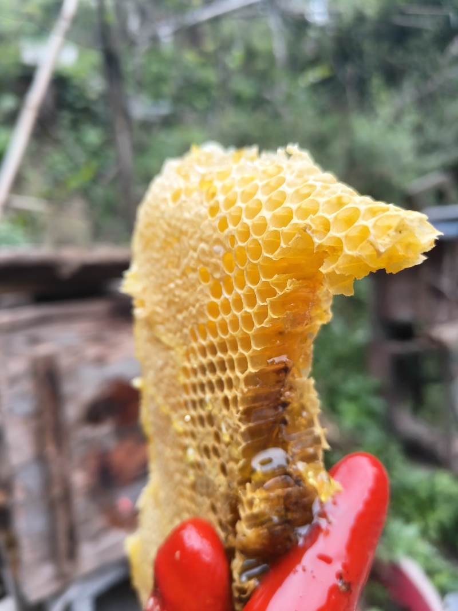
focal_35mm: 24
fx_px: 423
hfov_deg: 56.8
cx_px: 229
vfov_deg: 71.6
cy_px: 306
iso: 64
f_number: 1.8
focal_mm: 5.59
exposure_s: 1/133
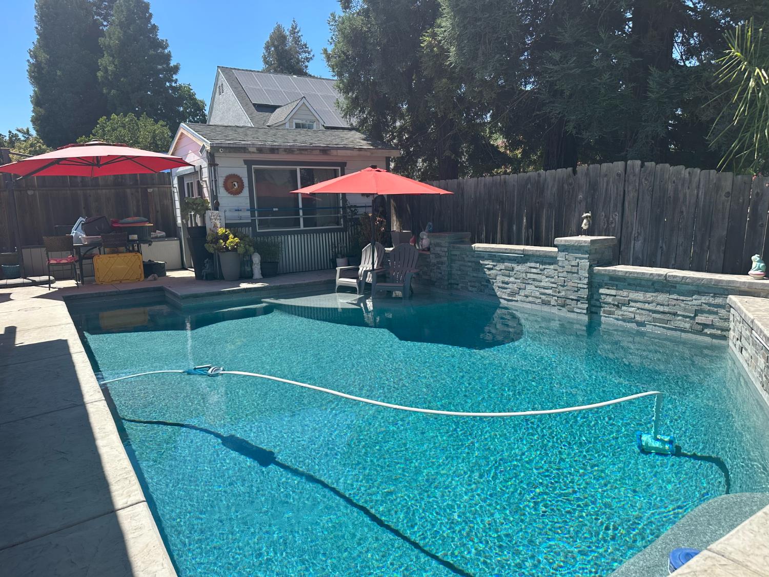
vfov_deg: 56.8
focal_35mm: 24
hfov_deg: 71.6
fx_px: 533
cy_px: 288
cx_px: 384
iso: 80
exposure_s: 1/2410
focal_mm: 6.86
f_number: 1.78
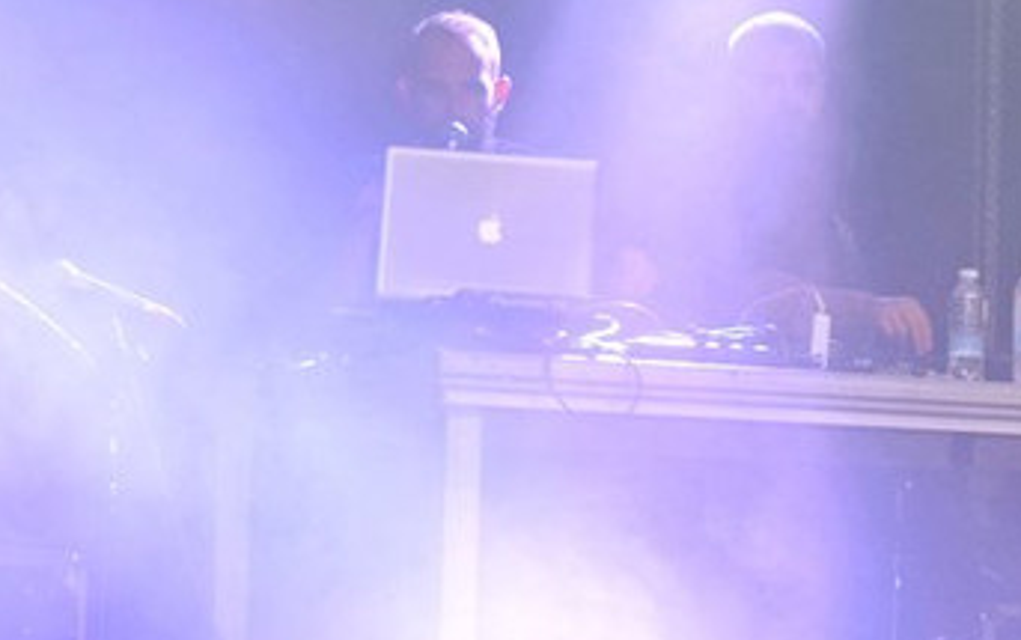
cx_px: 1491
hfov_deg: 10.0
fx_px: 5653
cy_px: 232
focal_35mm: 203
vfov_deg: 6.5
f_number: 5.6
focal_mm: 38
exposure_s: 1/125
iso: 640
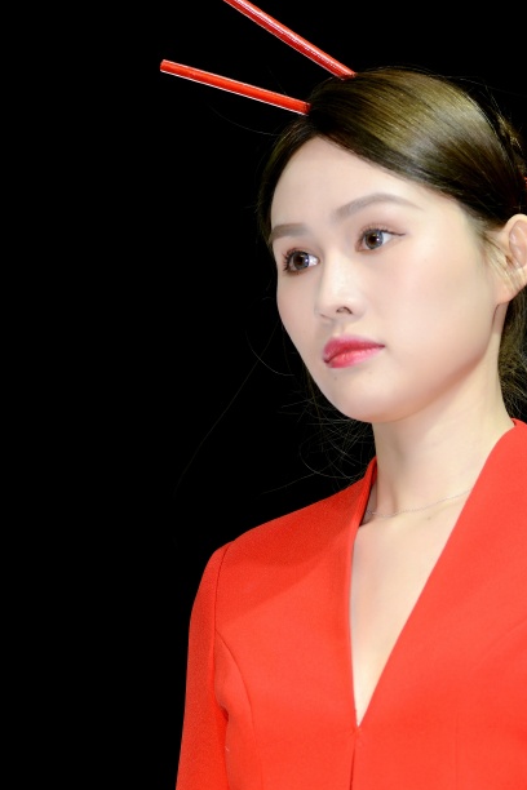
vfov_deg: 10.0
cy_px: 649
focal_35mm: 206
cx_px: 344
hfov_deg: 6.7
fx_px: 4523
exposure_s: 1/200
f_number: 4
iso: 200
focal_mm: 105
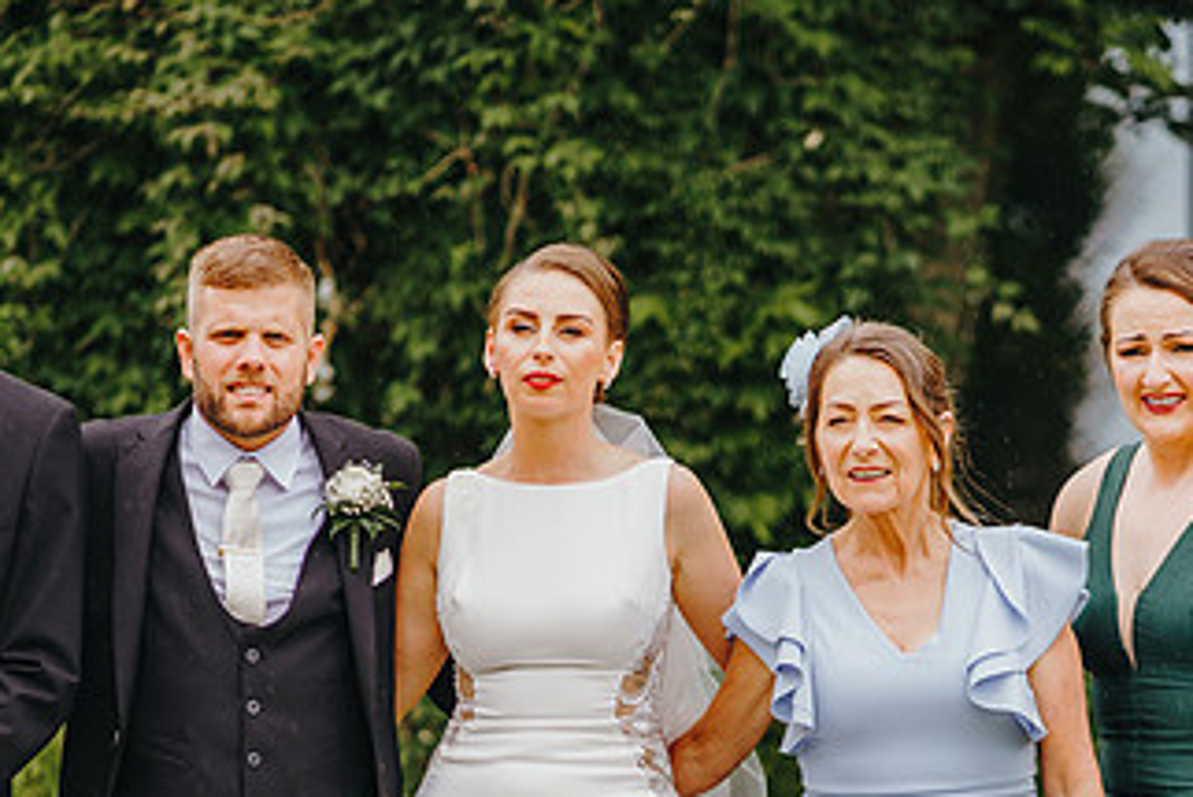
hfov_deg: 13.4
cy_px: 651
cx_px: 552
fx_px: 5072
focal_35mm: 153
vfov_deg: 9.0
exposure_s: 1/400
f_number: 2.2
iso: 64
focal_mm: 85
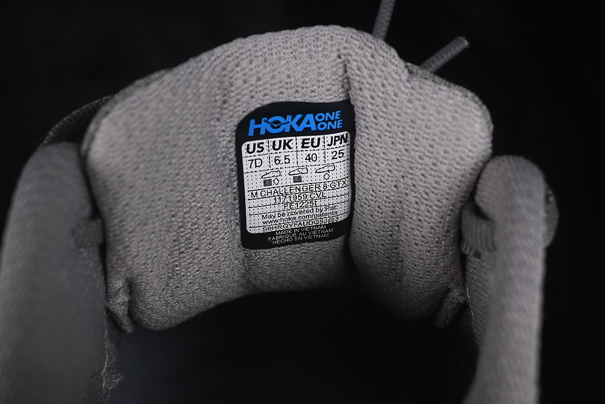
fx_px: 1260
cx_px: 302
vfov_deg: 18.2
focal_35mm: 75
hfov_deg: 27.0
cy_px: 202
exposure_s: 1/60
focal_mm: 50
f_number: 8
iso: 160
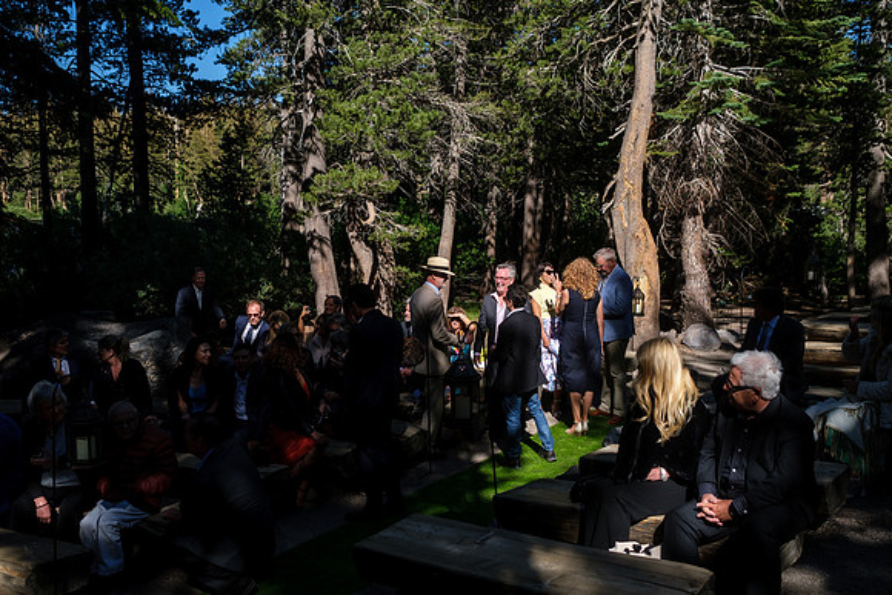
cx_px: 446
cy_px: 298
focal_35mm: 35
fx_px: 867
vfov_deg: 37.9
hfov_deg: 54.4
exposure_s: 1/3500
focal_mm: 23
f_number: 2.8
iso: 160
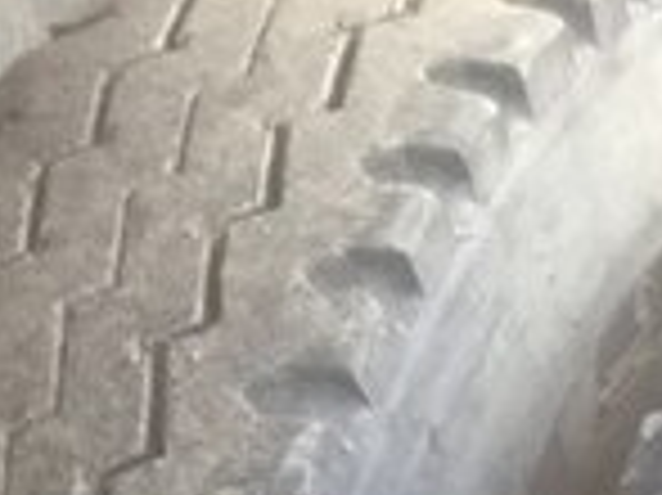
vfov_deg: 10.5
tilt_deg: -43.1
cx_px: 824
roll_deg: +2.8
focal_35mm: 130
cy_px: 956
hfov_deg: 14.6
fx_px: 2484
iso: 64
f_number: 2.2
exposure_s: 1/33
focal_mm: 4.15
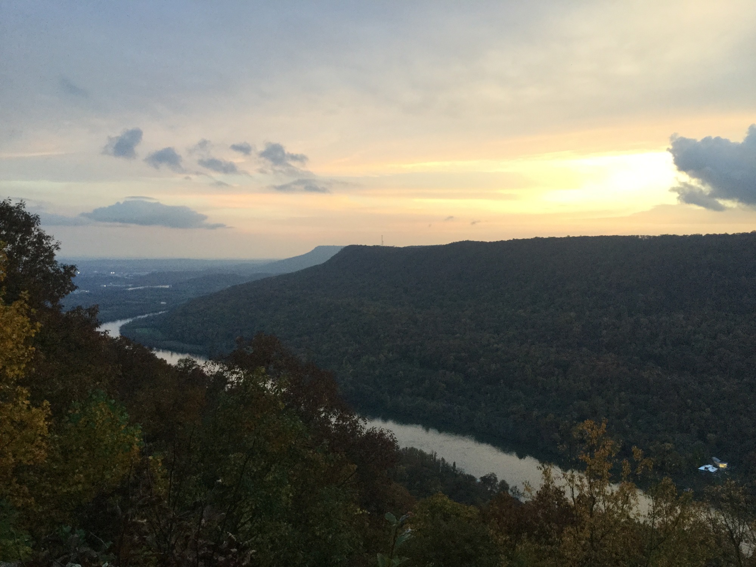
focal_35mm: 31
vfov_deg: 45.4
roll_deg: -1.1
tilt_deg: -2.0
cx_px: 378
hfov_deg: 58.4
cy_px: 284
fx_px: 677
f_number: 2.4
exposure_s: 1/30
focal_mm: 3.3
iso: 40
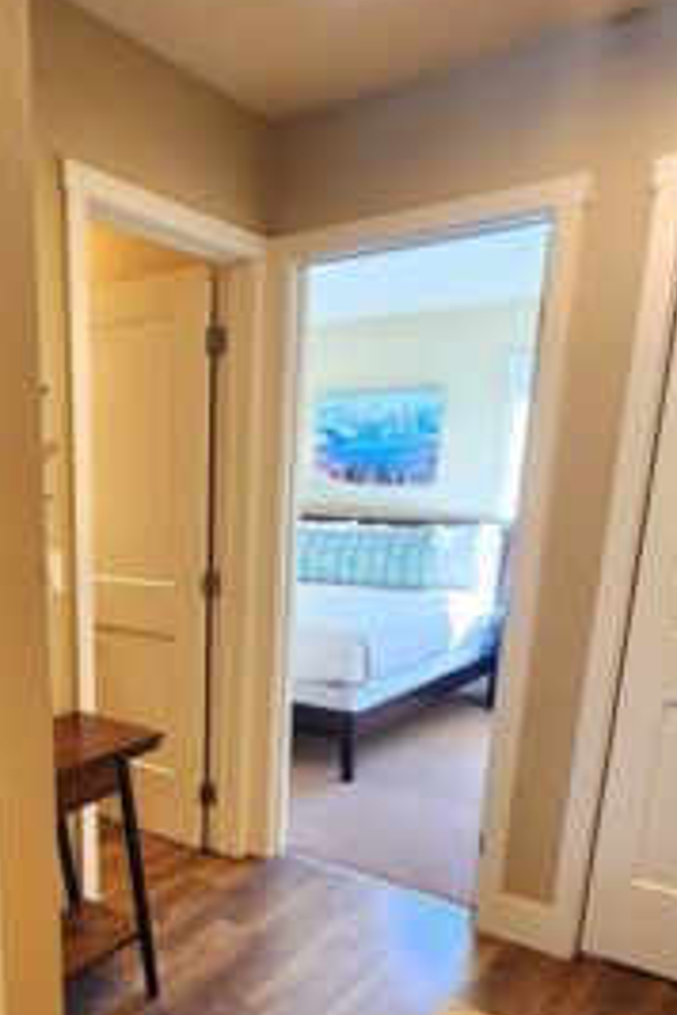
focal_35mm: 27
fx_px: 762
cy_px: 717
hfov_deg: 45.7
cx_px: 145
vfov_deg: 64.7
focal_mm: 2.2
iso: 320
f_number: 2.2
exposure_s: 1/60.2
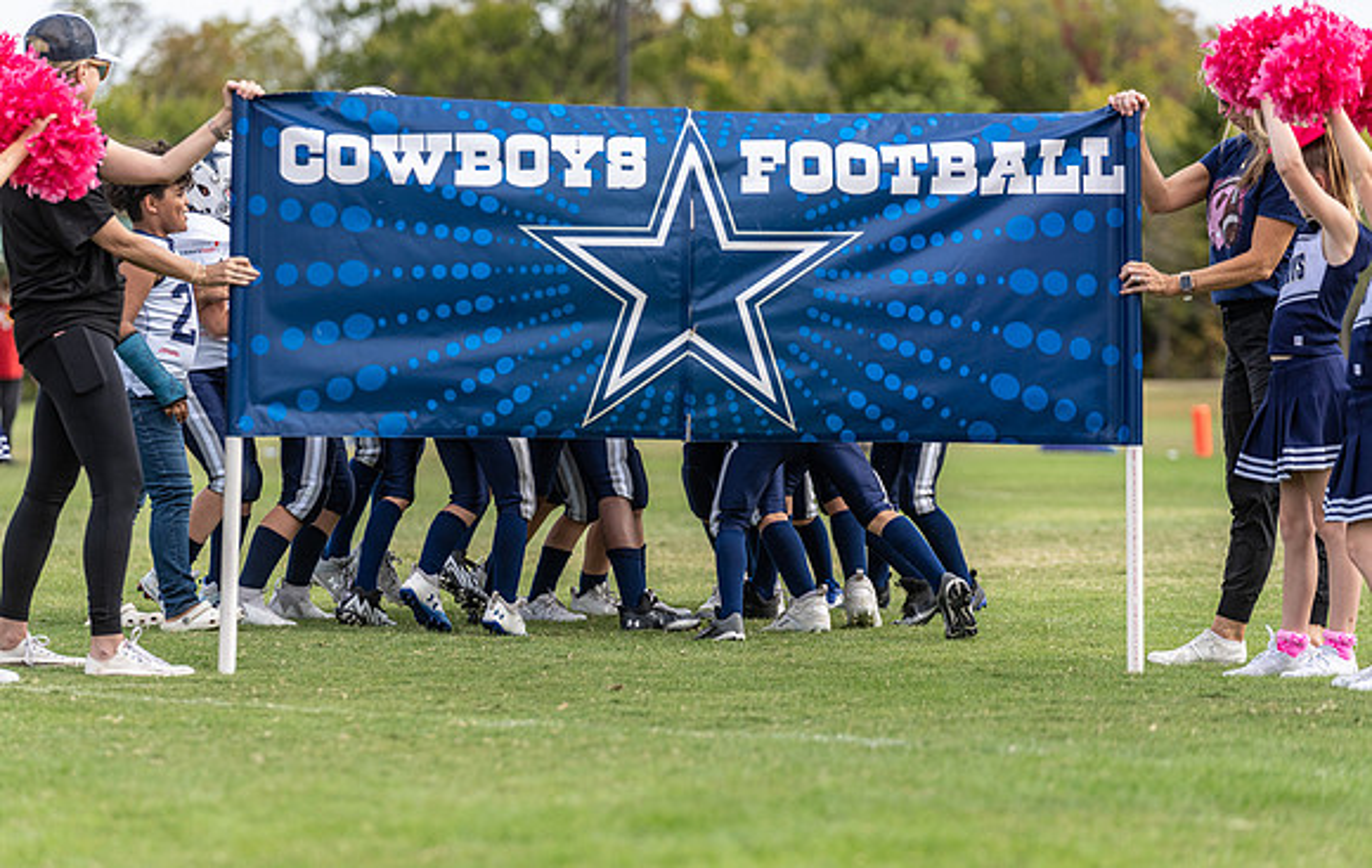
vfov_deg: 7.3
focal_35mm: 181
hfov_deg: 11.5
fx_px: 6789
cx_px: 692
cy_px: 461
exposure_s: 1/1600
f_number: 3.5
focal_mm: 171
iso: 250
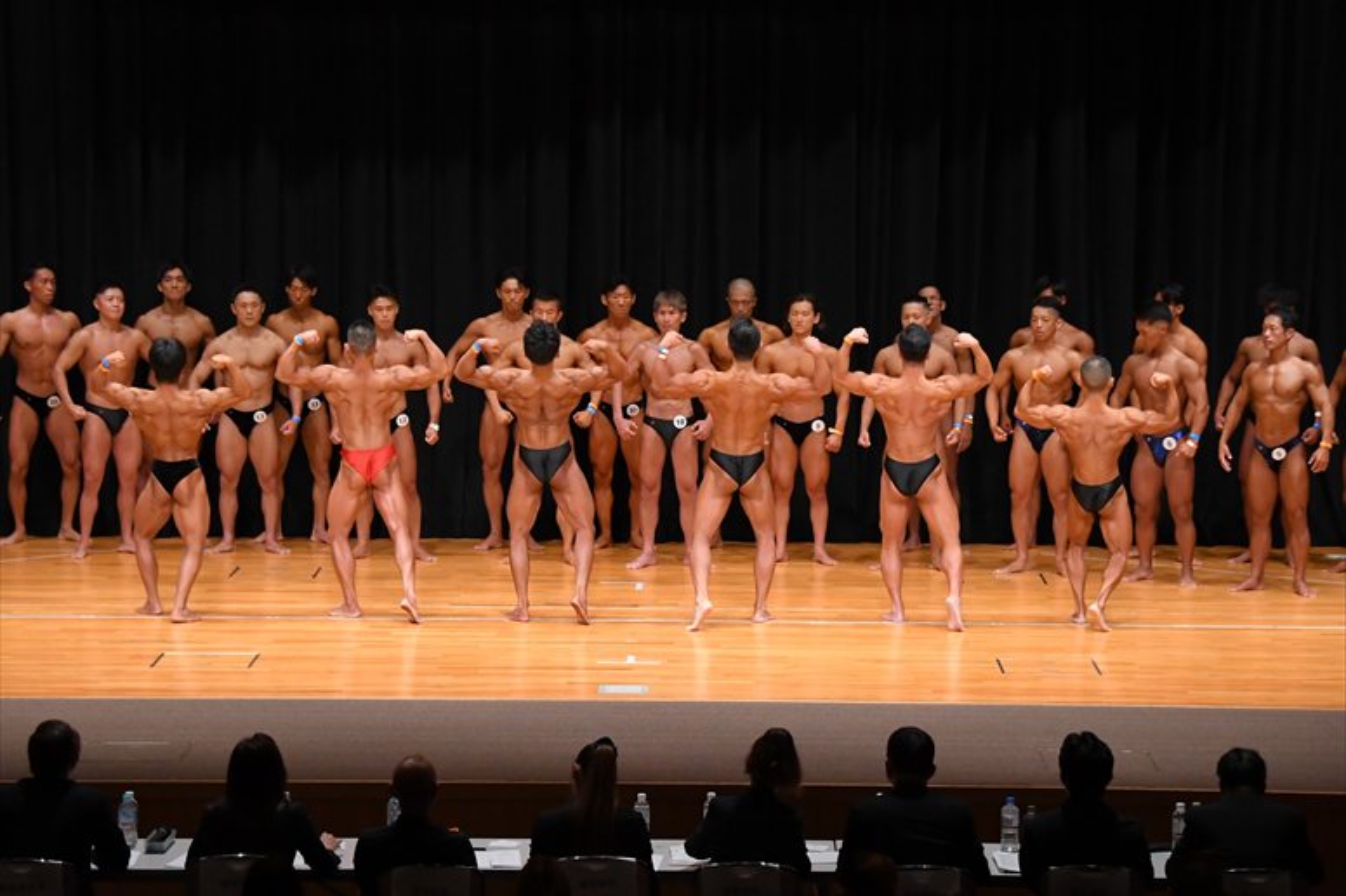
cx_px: 673
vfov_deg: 12.7
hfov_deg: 18.9
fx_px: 4036
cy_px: 448
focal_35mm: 108
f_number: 5.6
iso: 4000
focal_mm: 72
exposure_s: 1/400
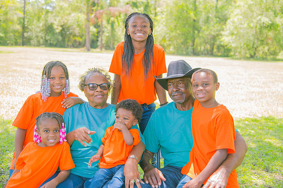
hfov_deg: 39.6
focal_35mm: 50
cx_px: 142
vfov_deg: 27.0
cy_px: 94
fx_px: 393
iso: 250
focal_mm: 50
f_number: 4
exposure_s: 1/125
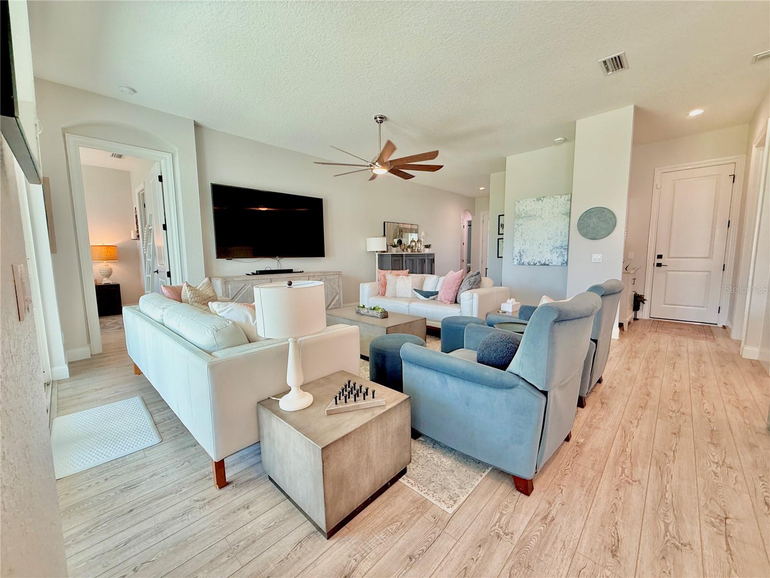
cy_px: 289
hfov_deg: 102.1
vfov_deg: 85.7
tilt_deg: -4.8
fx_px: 311
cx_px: 385
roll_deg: +0.4
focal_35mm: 14
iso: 160
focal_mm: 2.22
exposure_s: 1/120
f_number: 2.2
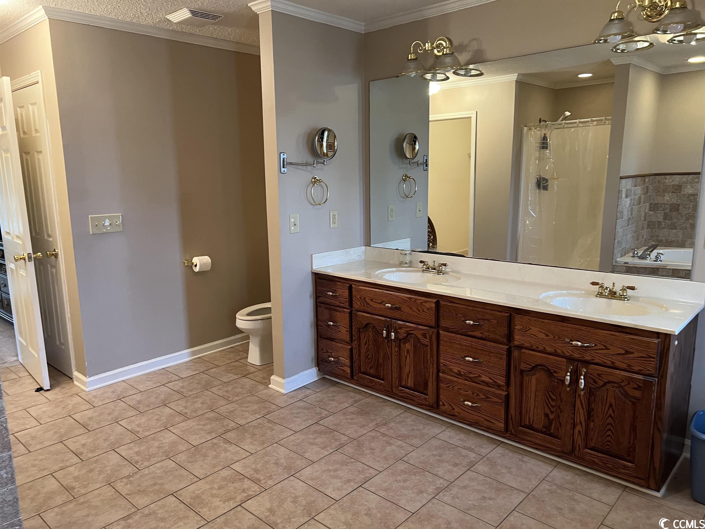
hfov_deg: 67.3
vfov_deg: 53.1
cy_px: 264
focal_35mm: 26
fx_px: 530
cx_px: 352
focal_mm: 5.7
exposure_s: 1/60
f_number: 1.5
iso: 200
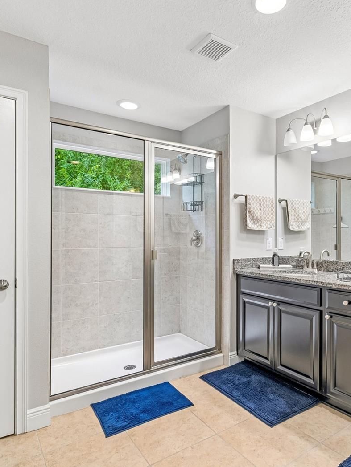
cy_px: 232
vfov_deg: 76.4
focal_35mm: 22
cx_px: 218
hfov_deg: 60.3
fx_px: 297
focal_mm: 10
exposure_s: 1/1.67
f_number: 7.1
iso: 100
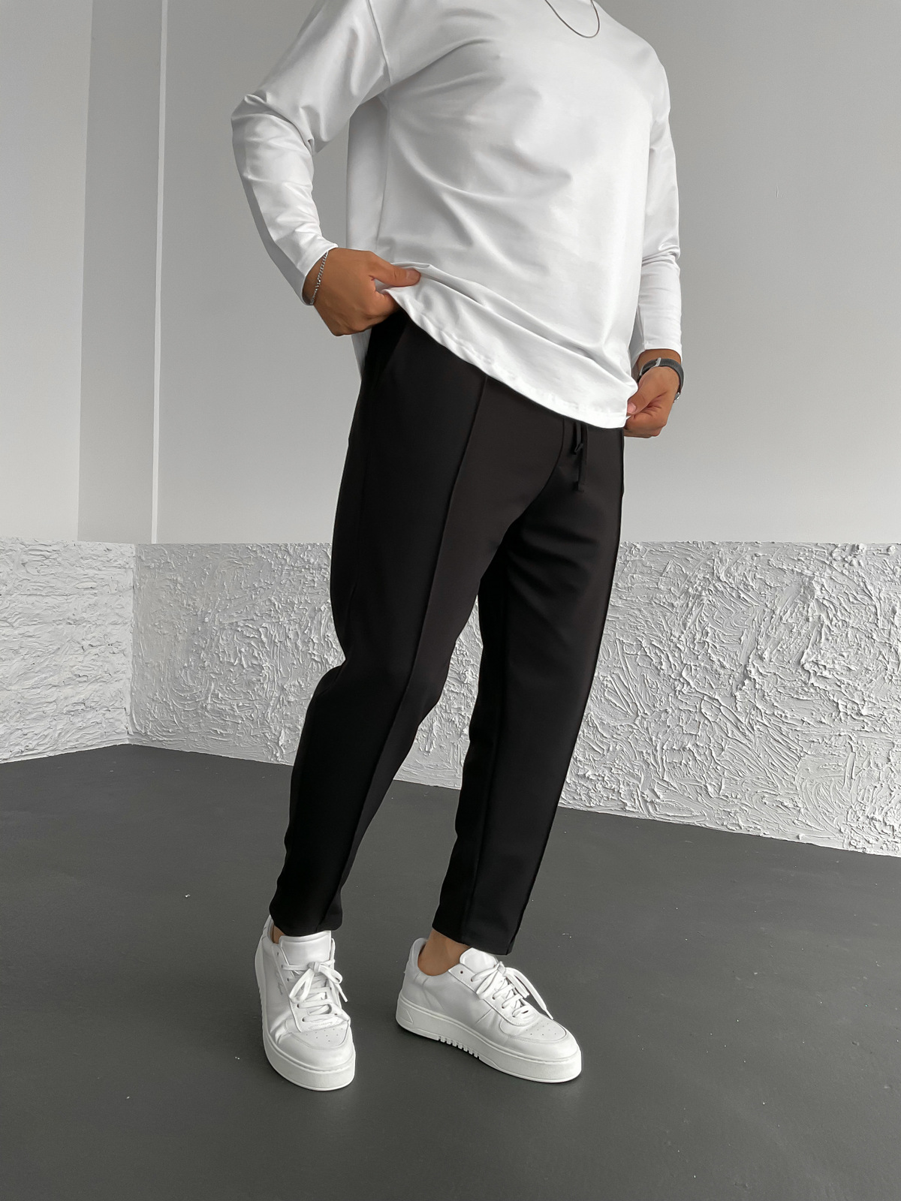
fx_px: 1006
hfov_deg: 48.2
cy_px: 600
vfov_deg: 61.7
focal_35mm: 29
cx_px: 450
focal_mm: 3
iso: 50
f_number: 1.8
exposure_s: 1/120
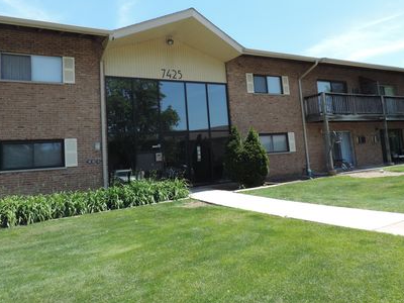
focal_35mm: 30
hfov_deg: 59.7
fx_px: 350
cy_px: 117
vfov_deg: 46.4
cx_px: 231
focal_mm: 4.3
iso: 80
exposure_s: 1/500
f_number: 3
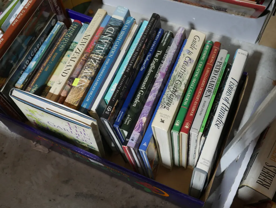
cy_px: 104
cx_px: 138
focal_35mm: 40
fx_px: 319
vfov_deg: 36.0
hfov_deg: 46.8
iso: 1000
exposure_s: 1/60
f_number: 4.4
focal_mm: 20
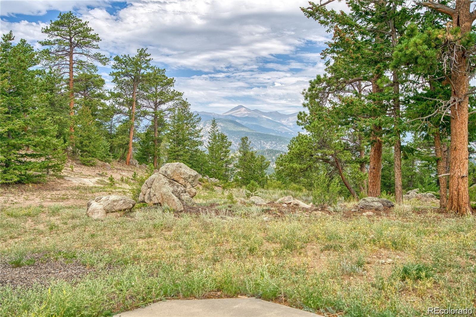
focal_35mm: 35
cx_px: 238
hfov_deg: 54.4
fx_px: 463
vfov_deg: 37.8
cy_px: 158
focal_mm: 35
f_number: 5.6
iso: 500
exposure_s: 1/1000
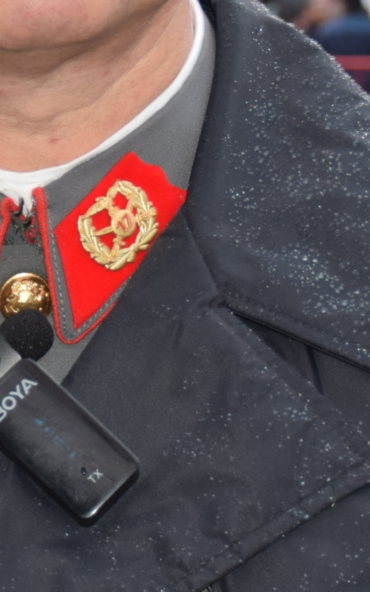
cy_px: 73
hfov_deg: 6.5
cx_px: -3
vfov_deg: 10.4
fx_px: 3225
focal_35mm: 200
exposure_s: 1/60
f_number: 4
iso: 220
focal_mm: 32
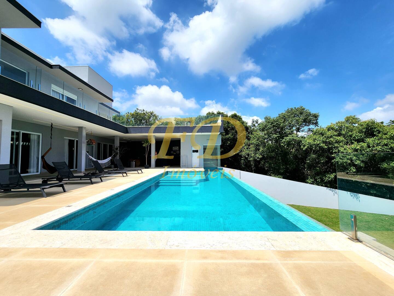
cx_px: 197
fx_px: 148
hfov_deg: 106.2
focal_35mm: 13
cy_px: 148
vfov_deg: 89.9
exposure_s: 1/5000
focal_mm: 2.2
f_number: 2.2
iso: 50
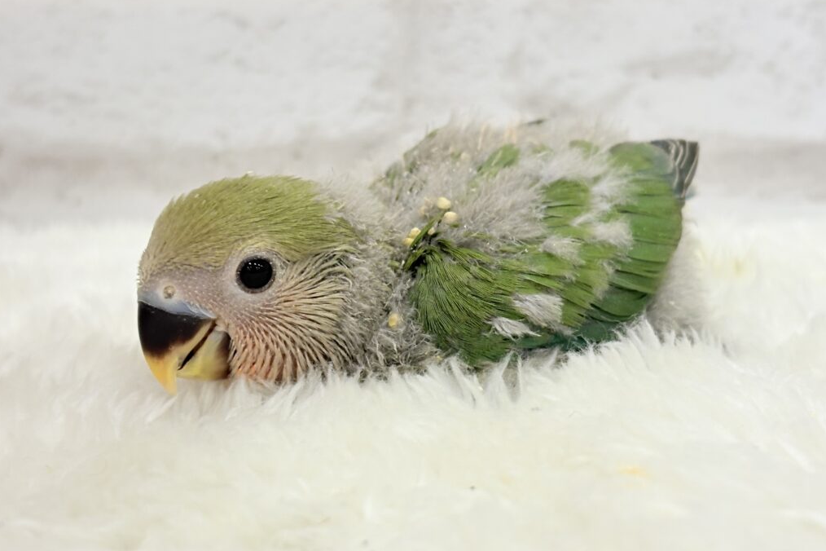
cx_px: 418
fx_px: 1468
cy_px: 280
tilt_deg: -10.5
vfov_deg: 21.2
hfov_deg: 31.4
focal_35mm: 64
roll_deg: +0.0
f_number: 1.6
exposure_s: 1/50
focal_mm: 5.96
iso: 40
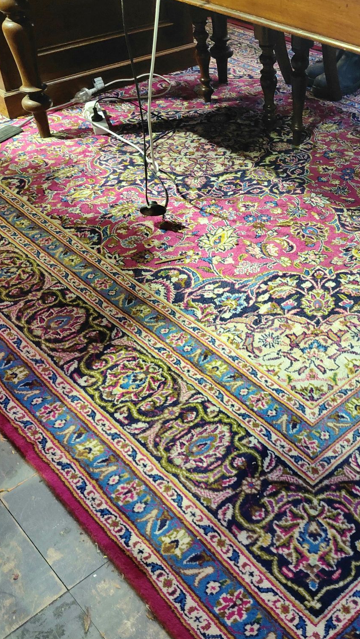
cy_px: 317
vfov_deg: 54.0
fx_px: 628
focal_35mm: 37
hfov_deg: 31.1
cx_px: 294
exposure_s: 1/50.3
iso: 400
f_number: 1.8
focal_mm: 4.69
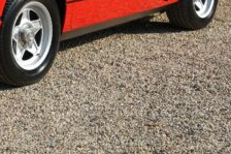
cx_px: -1
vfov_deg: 10.6
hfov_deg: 15.9
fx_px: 811
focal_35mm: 127
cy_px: -32
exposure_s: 1/125
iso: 100
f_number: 6.3
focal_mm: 47.2
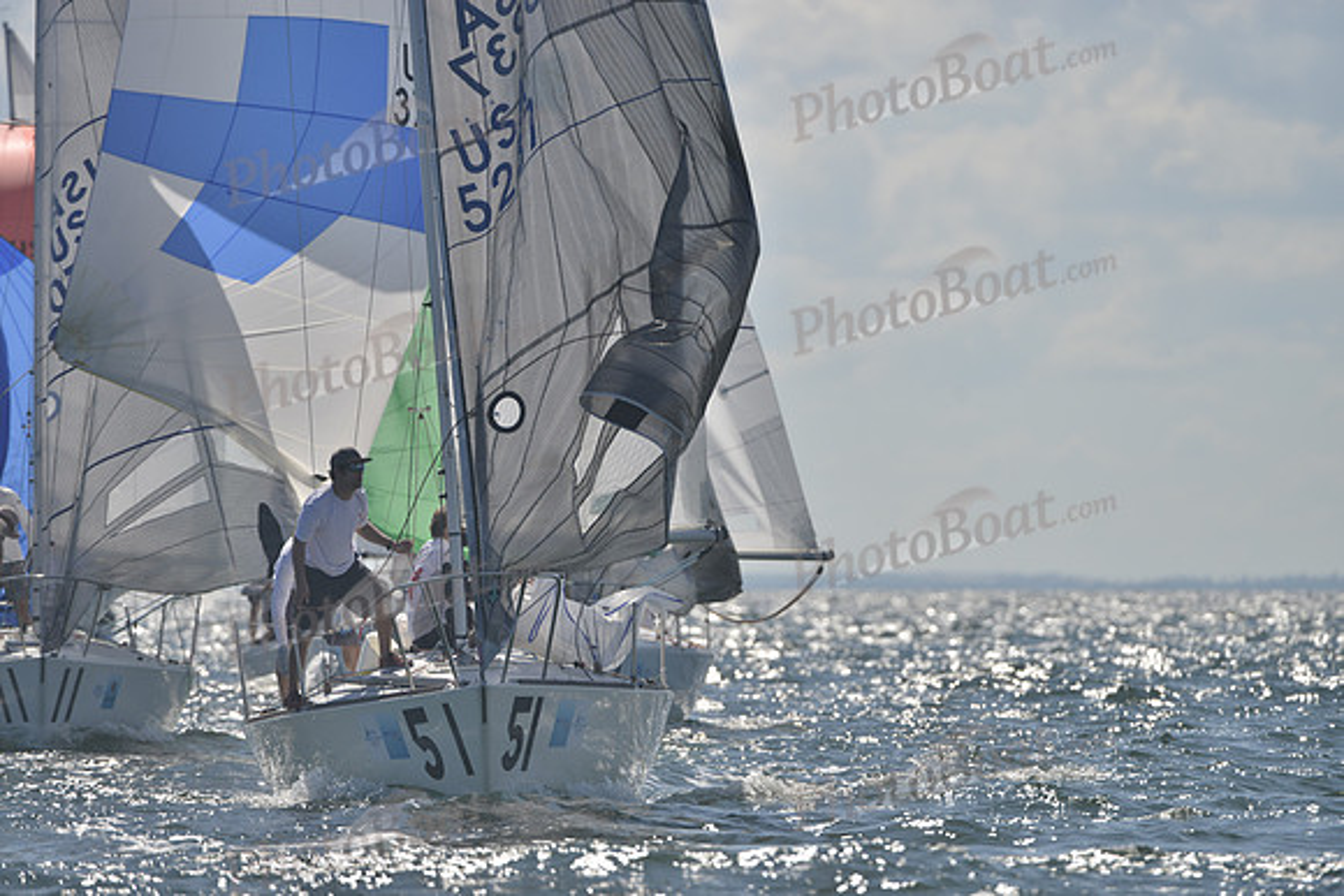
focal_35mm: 400
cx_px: 672
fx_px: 14936
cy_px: 448
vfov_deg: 3.4
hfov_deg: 5.2
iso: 200
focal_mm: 400
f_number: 5.6
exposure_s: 1/2500
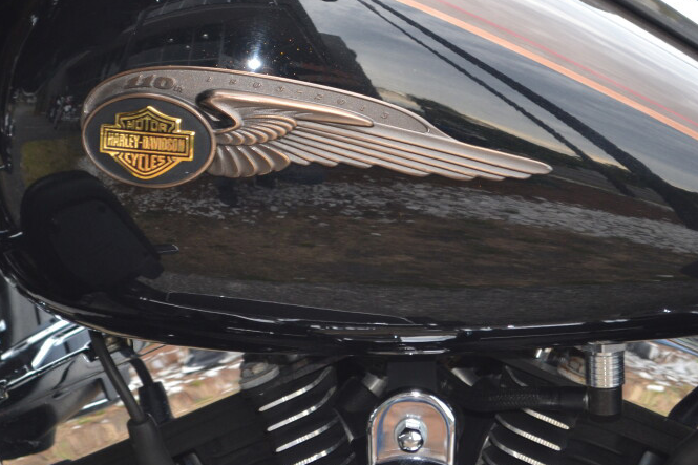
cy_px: 69
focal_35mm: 149
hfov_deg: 13.8
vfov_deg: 9.2
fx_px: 2886
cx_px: 305
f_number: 5.6
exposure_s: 1/100
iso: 400
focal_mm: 55
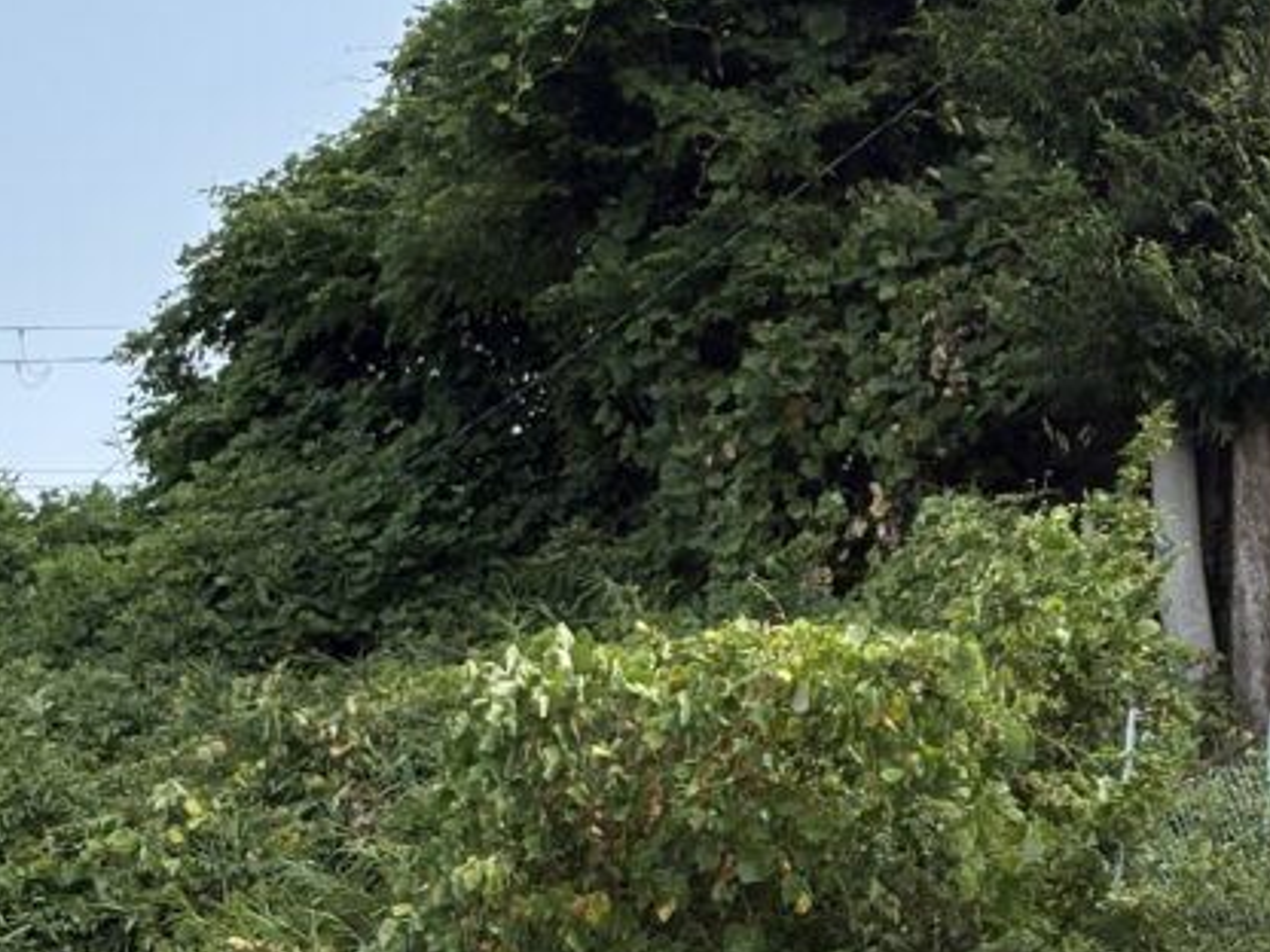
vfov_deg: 11.5
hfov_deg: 15.2
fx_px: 4696
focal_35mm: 128
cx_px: 1209
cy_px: 37
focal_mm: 5.96
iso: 40
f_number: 1.6
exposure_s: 1/1754
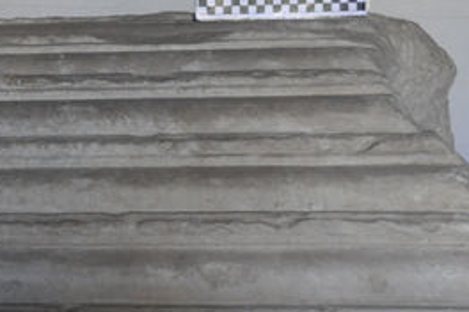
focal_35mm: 118
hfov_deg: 16.7
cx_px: -69
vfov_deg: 11.6
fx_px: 1537
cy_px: 153
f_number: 4.5
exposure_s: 1/100
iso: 2500
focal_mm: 26
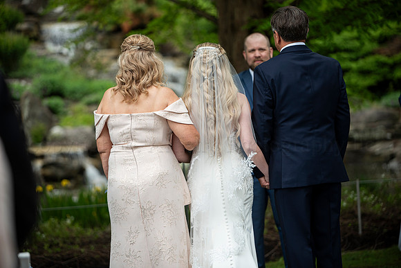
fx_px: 1504
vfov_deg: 10.2
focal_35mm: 135
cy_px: 134
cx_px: 200
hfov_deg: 15.2
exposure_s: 1/250
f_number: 2.8
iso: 320
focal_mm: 135
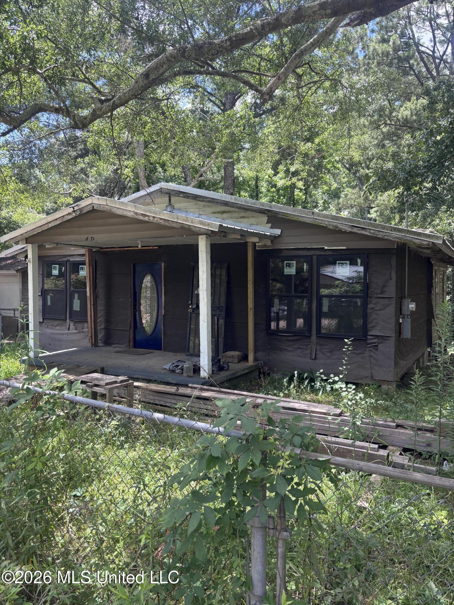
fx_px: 455
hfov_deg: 53.1
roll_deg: -1.2
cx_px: 227
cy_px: 302
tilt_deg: -3.6
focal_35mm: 26
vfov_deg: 67.3
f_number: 1.6
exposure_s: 1/312
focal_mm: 5.96
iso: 50
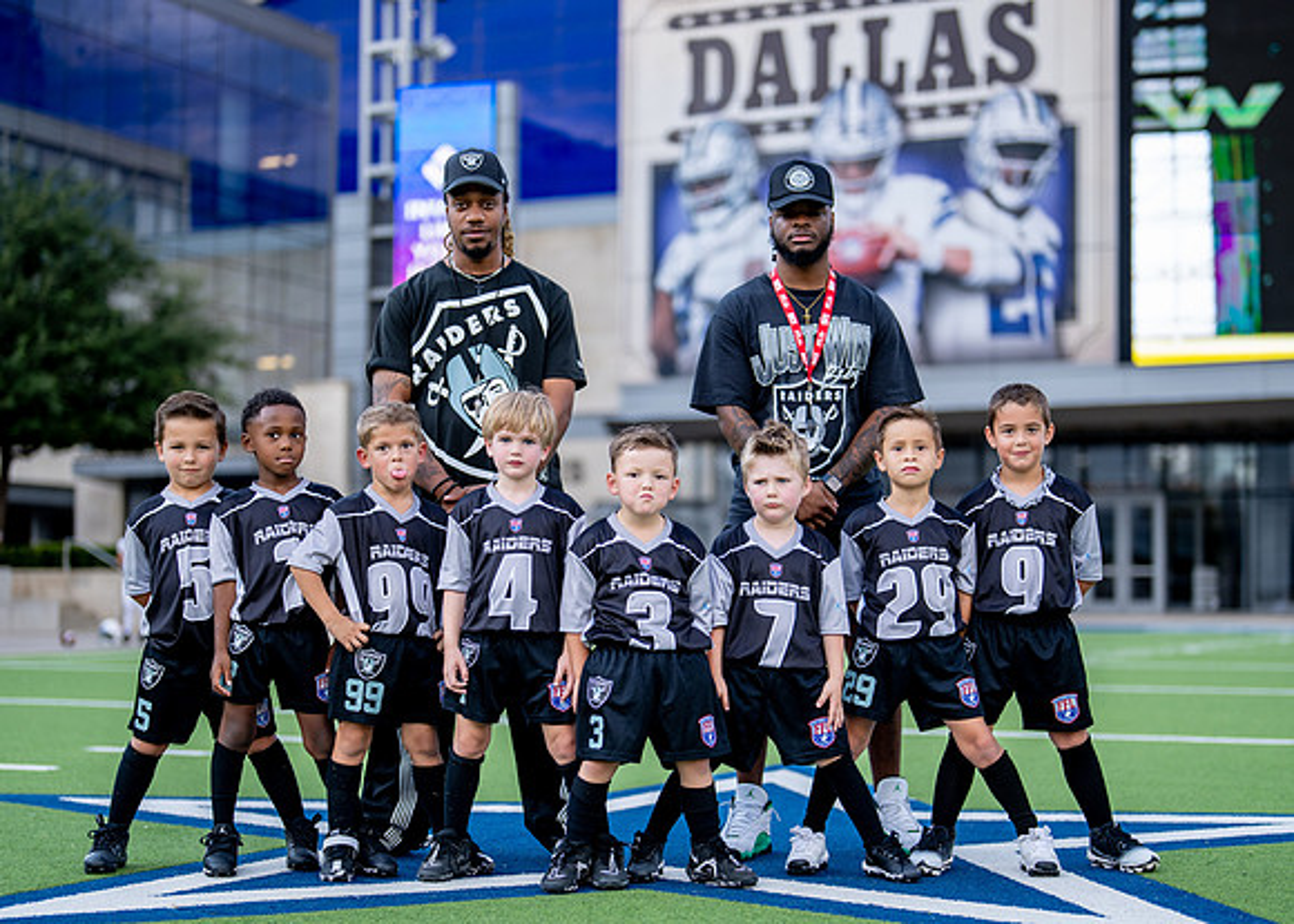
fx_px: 2358
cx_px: 690
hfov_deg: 30.7
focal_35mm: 64
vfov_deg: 22.1
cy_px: 539
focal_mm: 50
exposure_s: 1/1250
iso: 100
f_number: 1.2
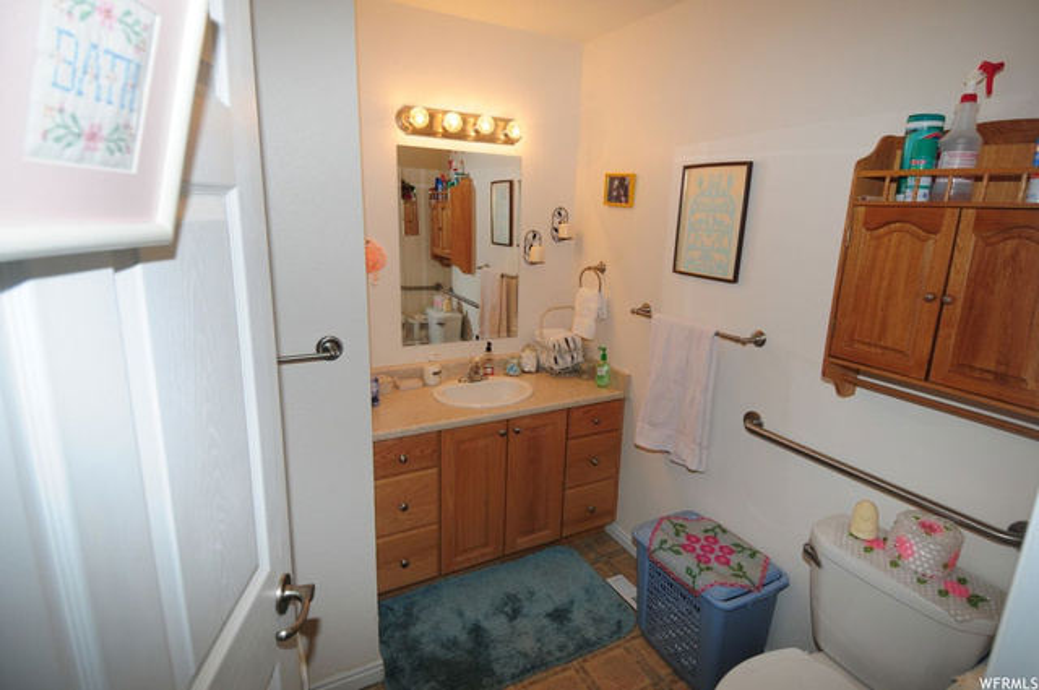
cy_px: 345
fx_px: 519
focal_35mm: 18
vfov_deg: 67.2
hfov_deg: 90.1
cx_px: 520
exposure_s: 1/60
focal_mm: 12
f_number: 5
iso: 200
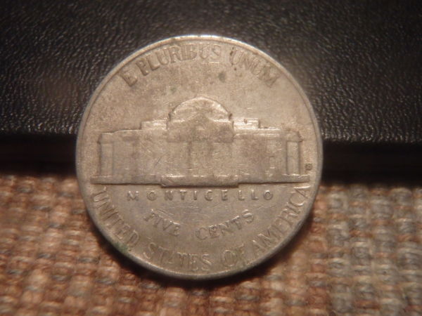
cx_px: 211
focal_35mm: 37
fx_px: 451
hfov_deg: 50.1
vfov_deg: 38.7
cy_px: 158
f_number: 4.7
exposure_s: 1/125
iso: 800
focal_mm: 6.6
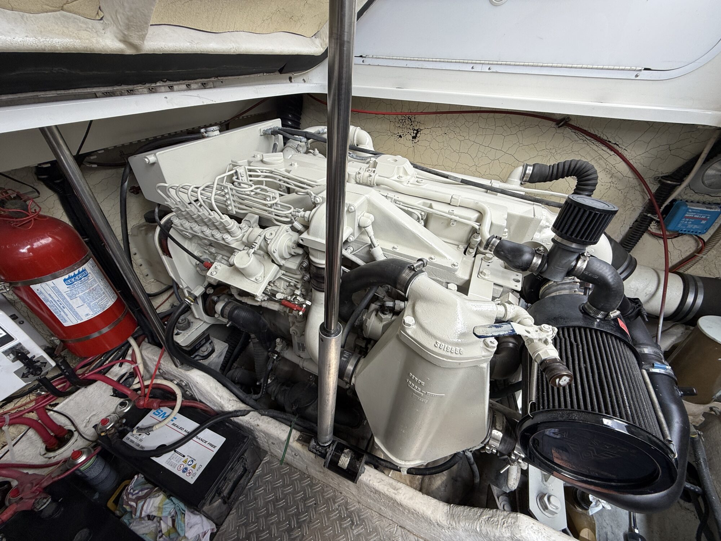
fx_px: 292
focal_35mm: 14
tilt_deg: -35.5
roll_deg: +0.9
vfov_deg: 85.7
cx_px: 360
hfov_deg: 102.1
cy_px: 270
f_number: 2.2
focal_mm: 2.22
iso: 50
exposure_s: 1/214
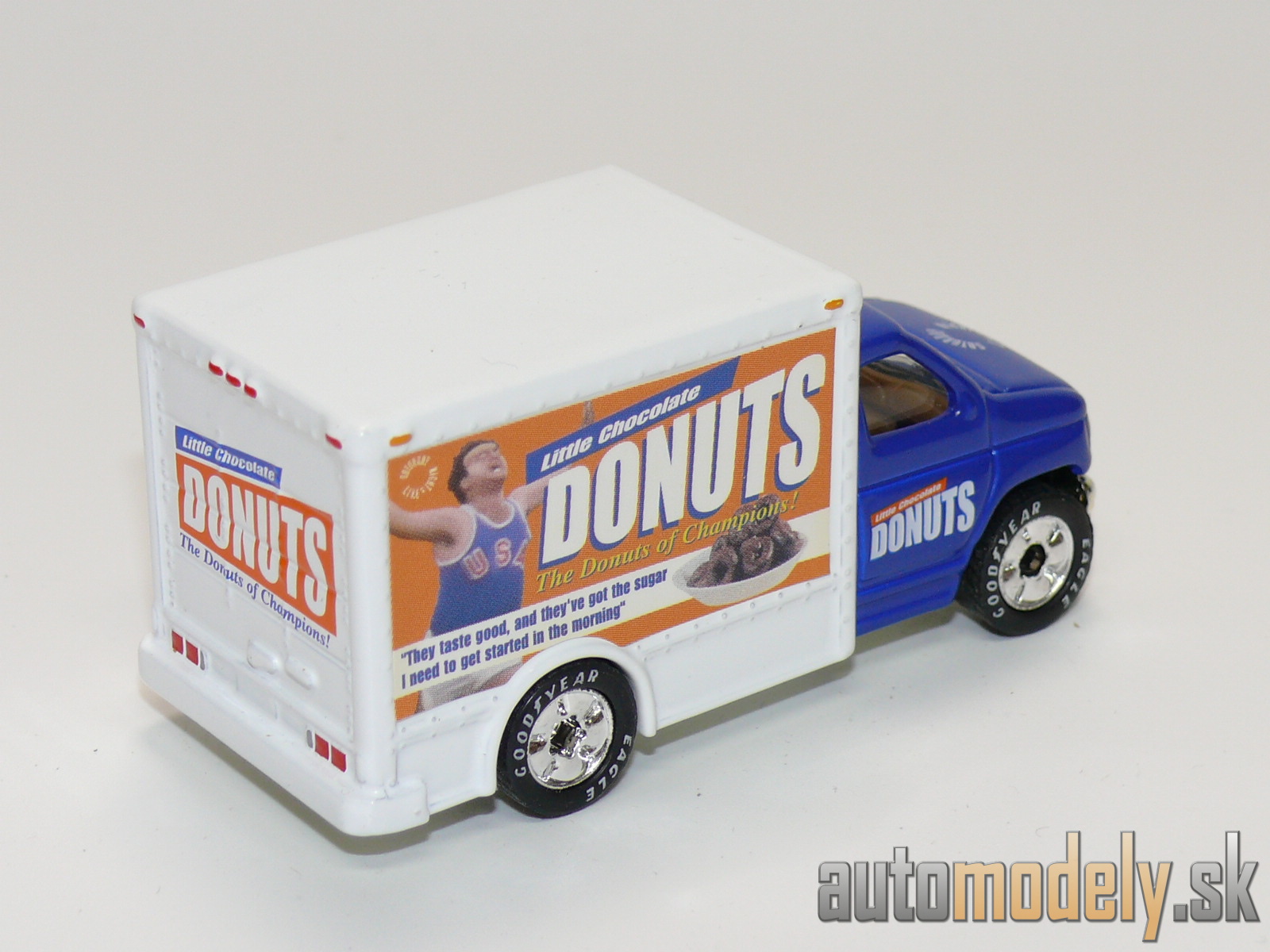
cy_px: 476
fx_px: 3962
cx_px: 635
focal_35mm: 108
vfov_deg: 13.7
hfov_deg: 18.2
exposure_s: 1/30
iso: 100
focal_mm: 13.8
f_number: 4
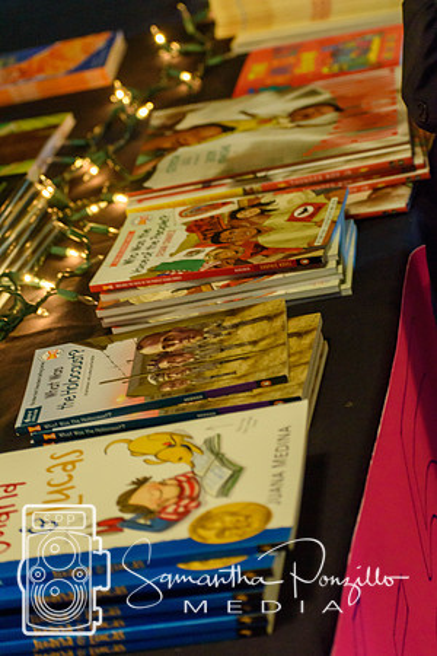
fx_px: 1912
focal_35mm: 105
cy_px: 328
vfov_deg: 19.5
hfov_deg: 13.0
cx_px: 218
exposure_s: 1/125
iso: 3600
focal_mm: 70
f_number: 4.5
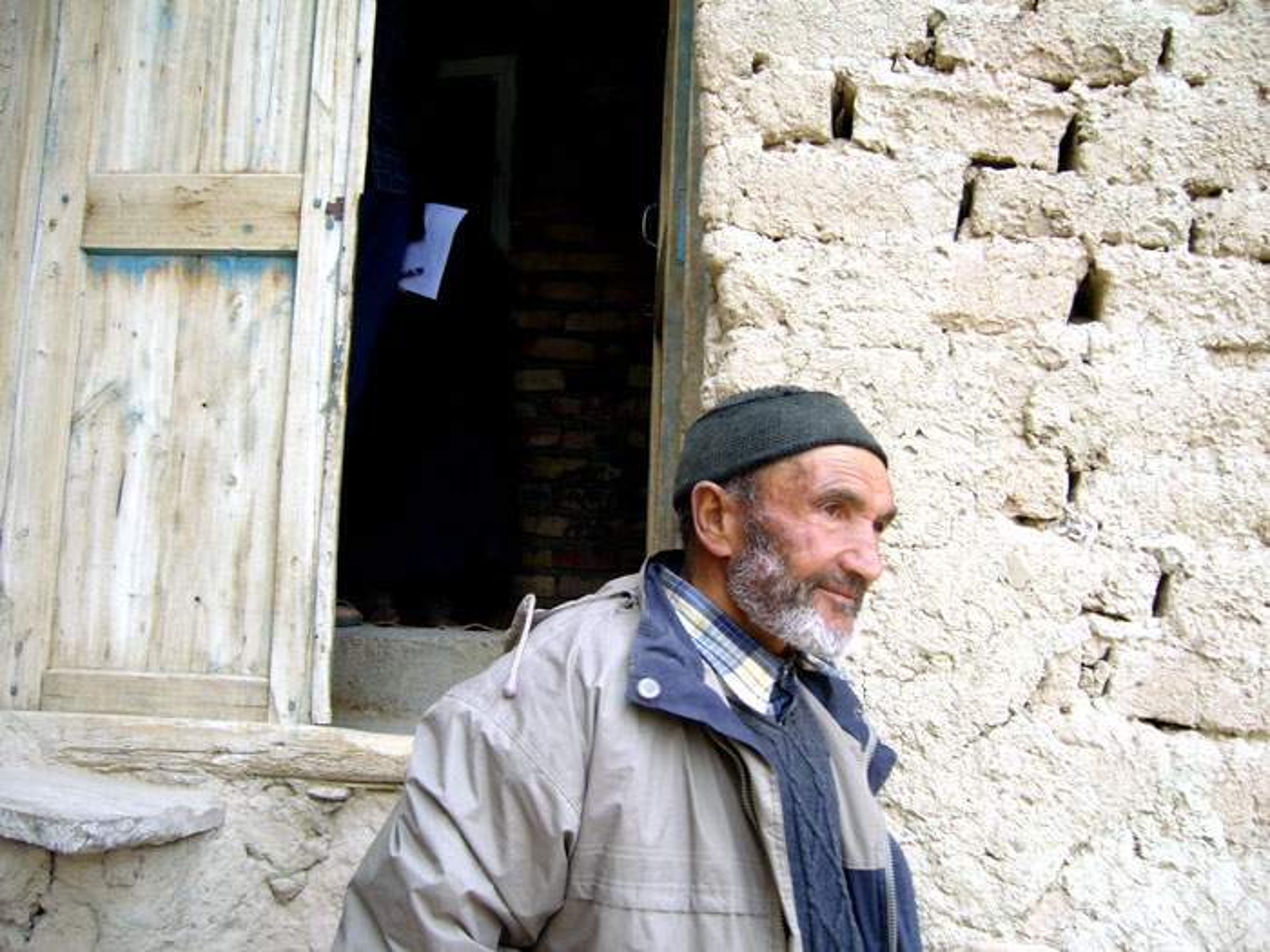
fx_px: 1284
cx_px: 635
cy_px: 476
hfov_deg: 52.6
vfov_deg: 40.7
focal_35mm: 35
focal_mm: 5.8
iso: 80
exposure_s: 1/60
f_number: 2.8
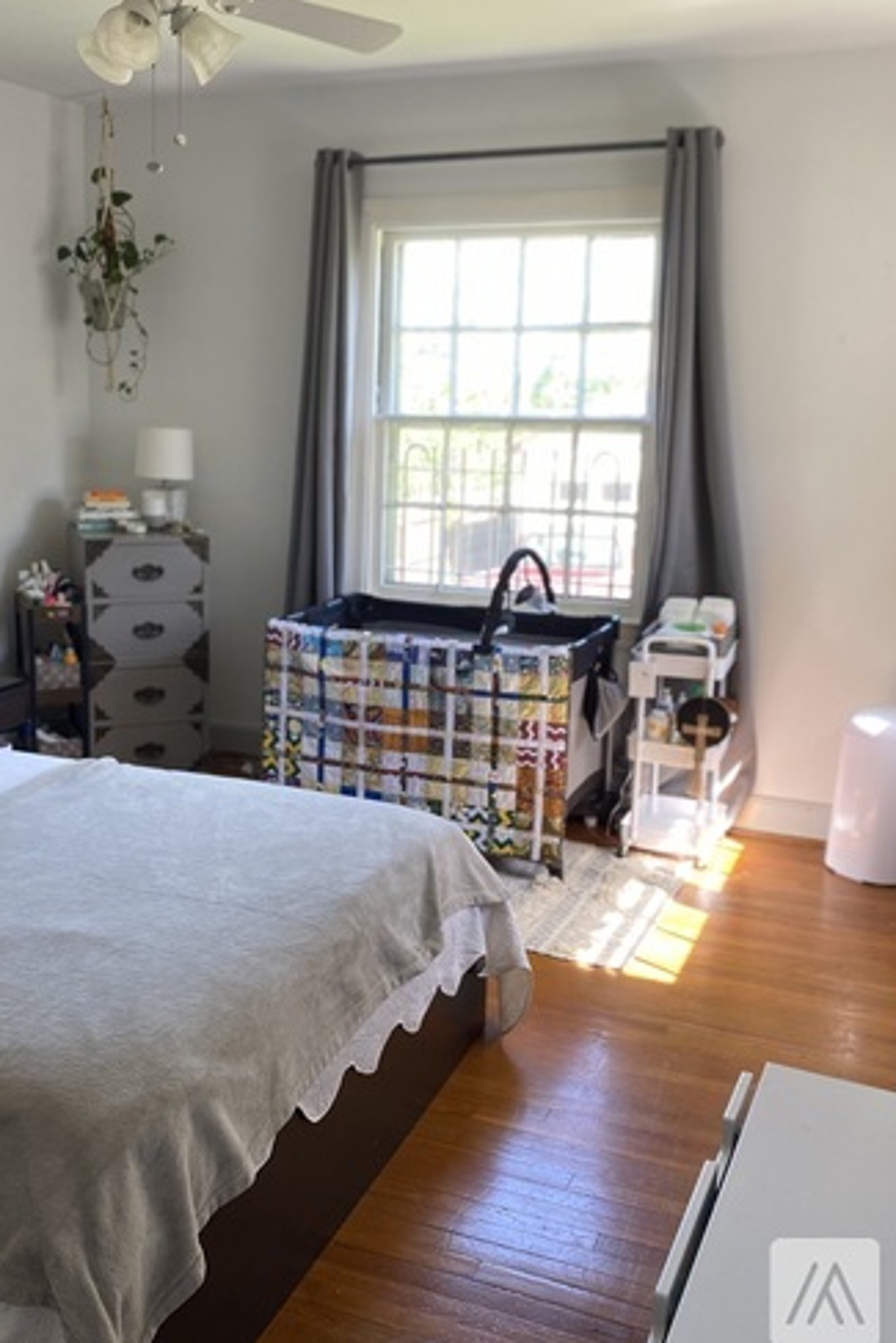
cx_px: 296
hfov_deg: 35.6
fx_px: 1380
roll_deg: -0.3
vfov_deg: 51.9
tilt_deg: -11.7
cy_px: 659
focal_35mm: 37
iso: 125
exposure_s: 1/80
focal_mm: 4.25
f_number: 1.8
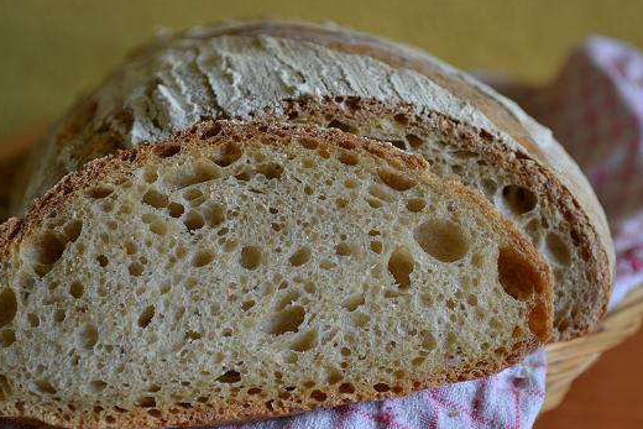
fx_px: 1393
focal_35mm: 78
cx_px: 288
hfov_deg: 26.0
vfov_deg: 17.5
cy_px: 199
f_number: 6.3
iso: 100
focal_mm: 46
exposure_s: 1/15
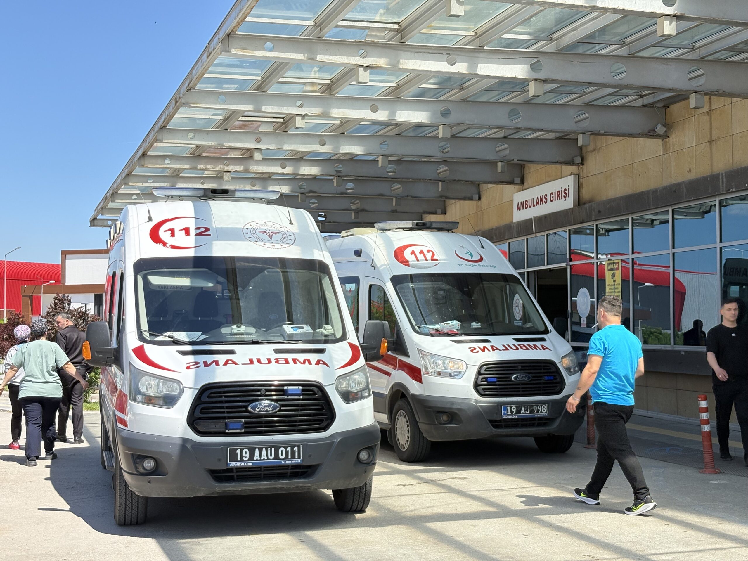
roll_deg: +1.0
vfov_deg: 28.0
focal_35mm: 52
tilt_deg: +2.8
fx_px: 1124
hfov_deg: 36.8
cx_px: 374
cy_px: 280
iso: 32
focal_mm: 5.96
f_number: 1.6
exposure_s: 1/2075
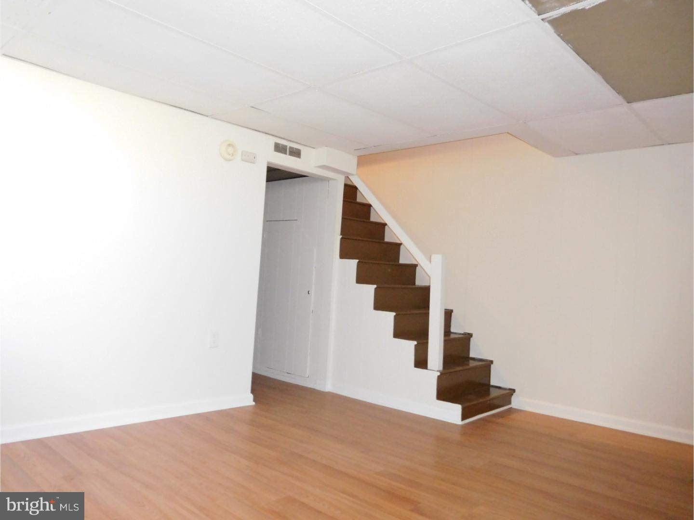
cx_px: 347
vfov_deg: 54.9
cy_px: 260
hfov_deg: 69.4
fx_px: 501
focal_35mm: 25
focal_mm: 4.5
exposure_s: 1/8
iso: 640
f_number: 3.4
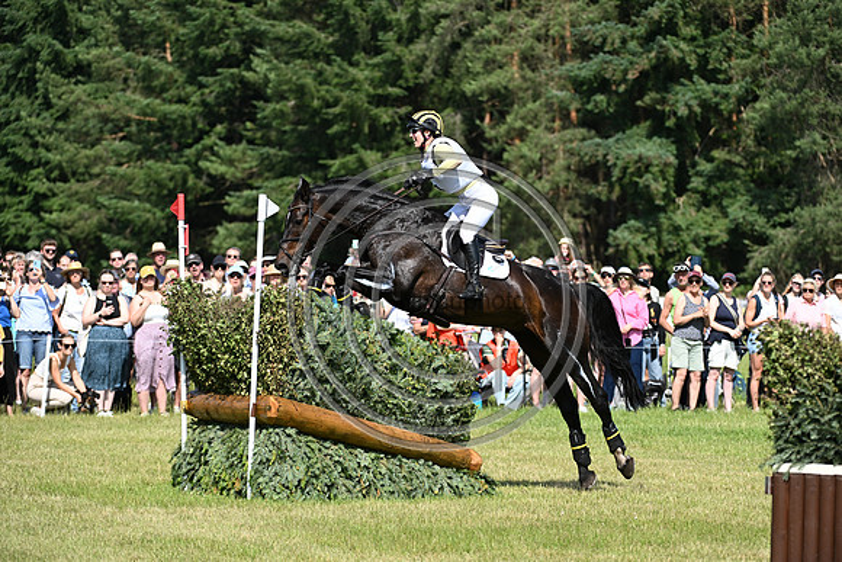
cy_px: 281
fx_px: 4679
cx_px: 421
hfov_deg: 10.3
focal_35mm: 200
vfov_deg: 6.9
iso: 360
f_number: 5.6
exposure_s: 1/1250
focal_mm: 200
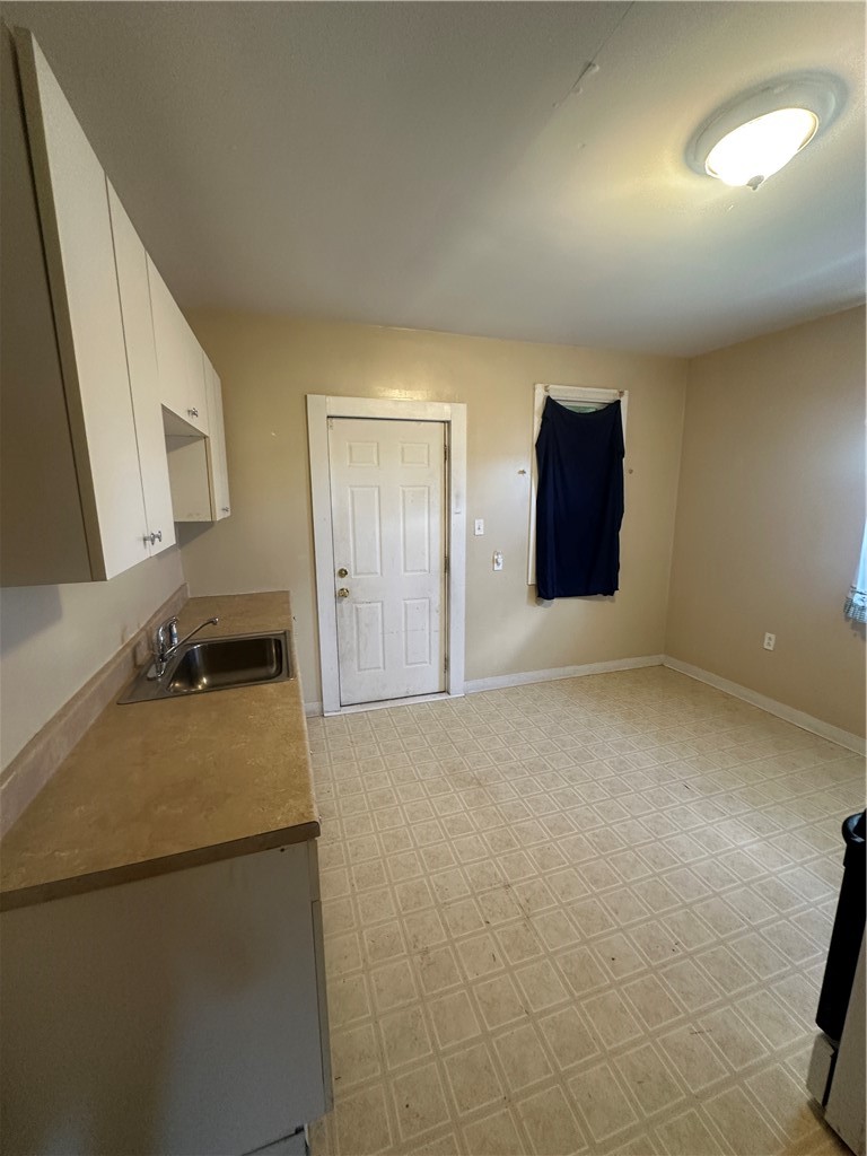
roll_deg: +0.3
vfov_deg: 102.1
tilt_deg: -9.6
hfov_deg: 85.7
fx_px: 468
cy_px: 578
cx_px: 434
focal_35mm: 14
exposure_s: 1/60
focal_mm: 2.22
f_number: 2.2
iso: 200
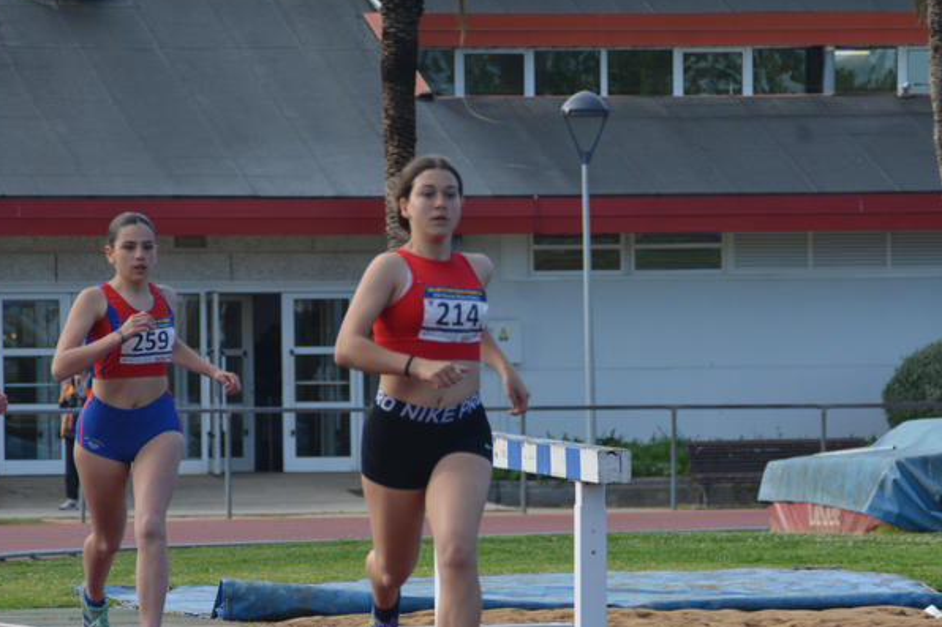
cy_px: 428
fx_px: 11850
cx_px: 542
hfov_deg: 4.6
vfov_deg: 3.0
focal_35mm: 453
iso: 500
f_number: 6.3
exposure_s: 1/1000
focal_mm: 200
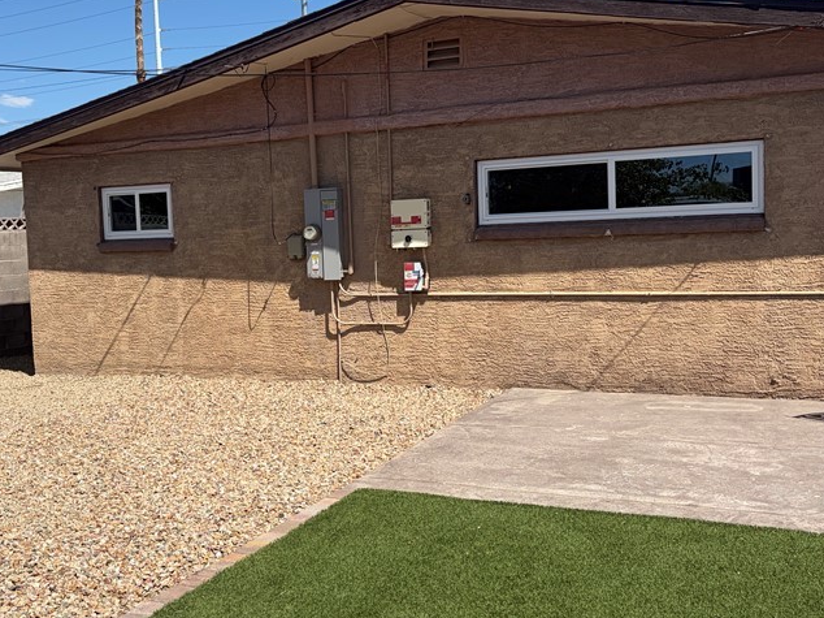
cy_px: 297
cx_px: 291
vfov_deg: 34.3
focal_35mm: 42
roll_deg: +2.7
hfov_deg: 44.3
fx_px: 999
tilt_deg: -3.6
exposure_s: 1/6329
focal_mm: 5.96
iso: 64
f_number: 1.6
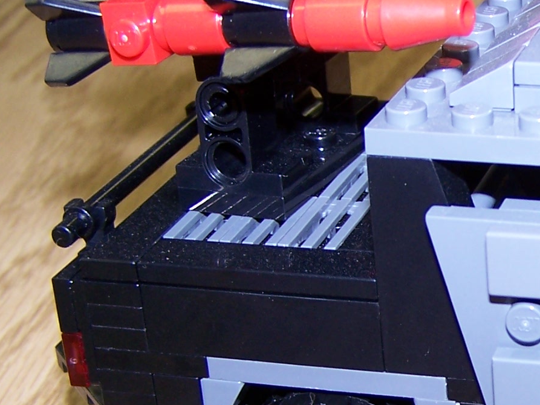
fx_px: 1529
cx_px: 622
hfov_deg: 19.1
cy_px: 288
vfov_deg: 15.0
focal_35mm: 98
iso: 80
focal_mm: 6.3
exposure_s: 1/60
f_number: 2.8
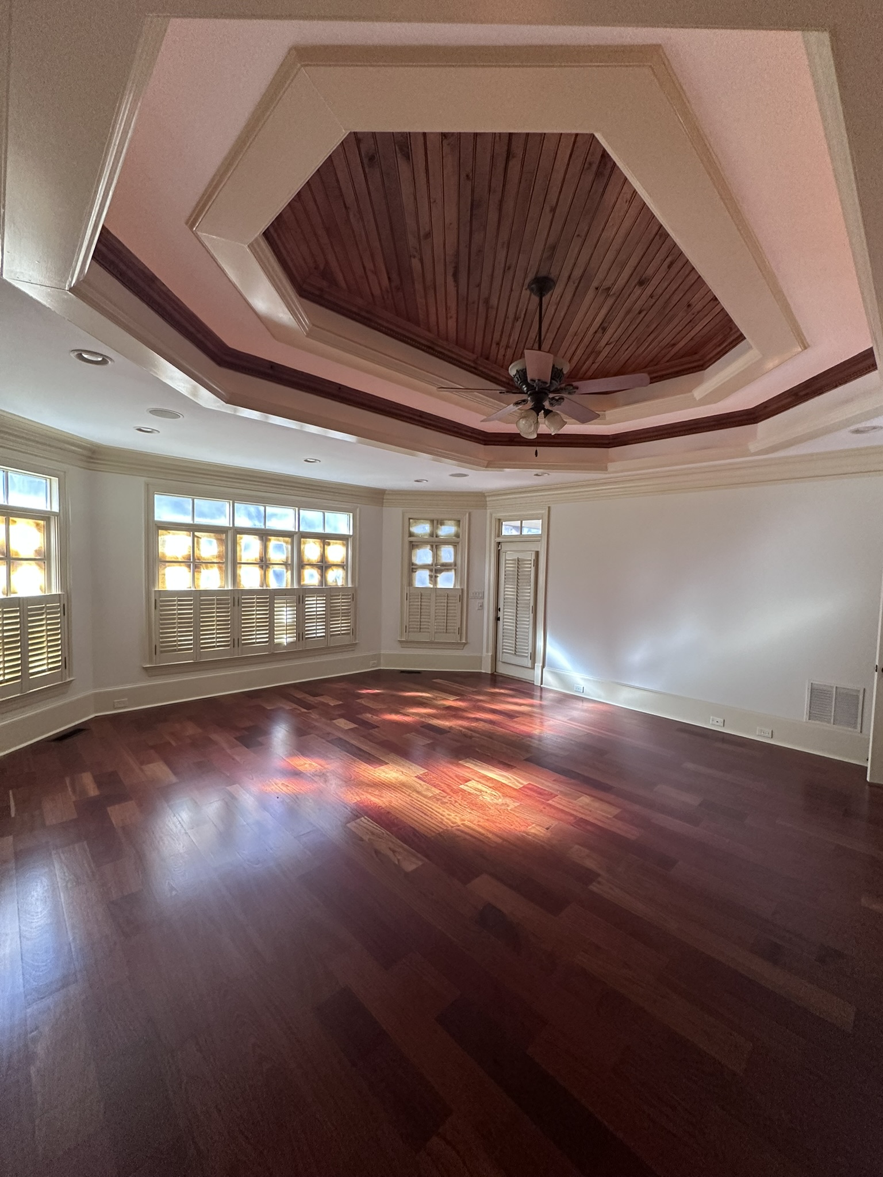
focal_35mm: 14
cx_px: 442
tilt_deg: -3.7
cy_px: 588
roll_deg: -3.1
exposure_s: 1/120
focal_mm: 2.22
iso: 320
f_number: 2.2
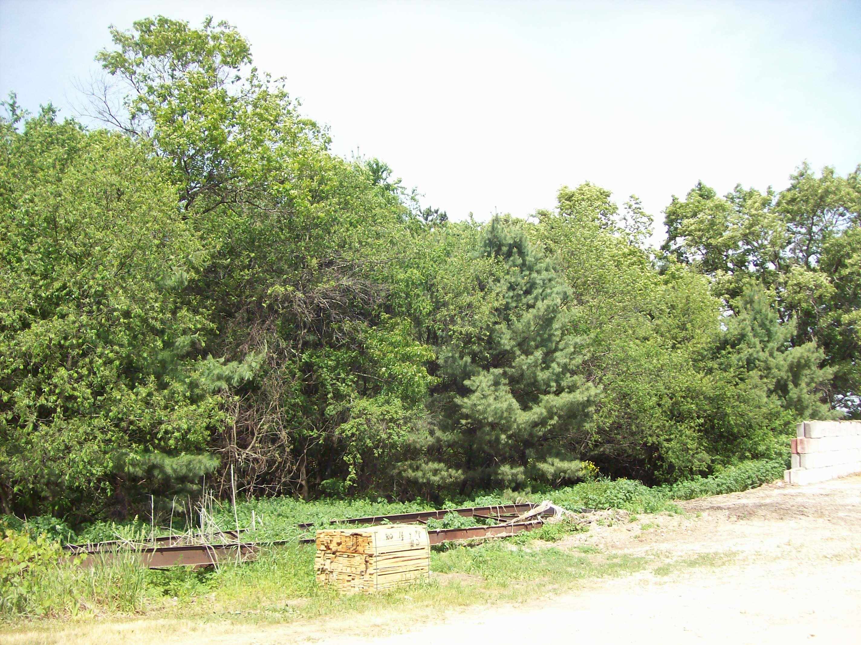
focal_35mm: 36
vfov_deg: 39.6
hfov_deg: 51.4
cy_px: 322
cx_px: 430
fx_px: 895
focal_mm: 6
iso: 80
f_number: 2.7
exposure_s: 1/833
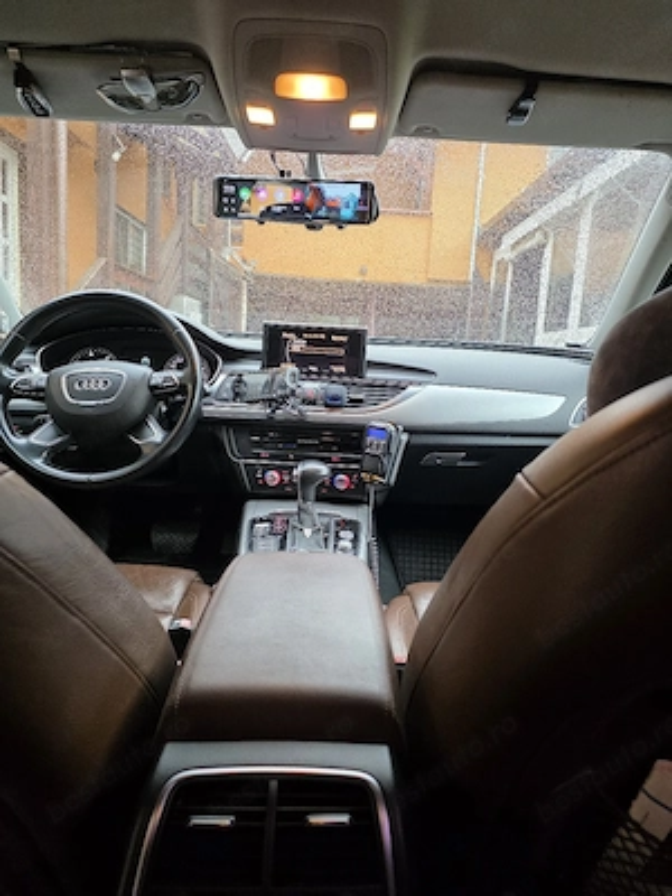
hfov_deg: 58.9
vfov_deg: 73.9
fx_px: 595
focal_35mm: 23
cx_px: 336
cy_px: 448
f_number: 1.7
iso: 160
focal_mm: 6.25
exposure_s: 1/101
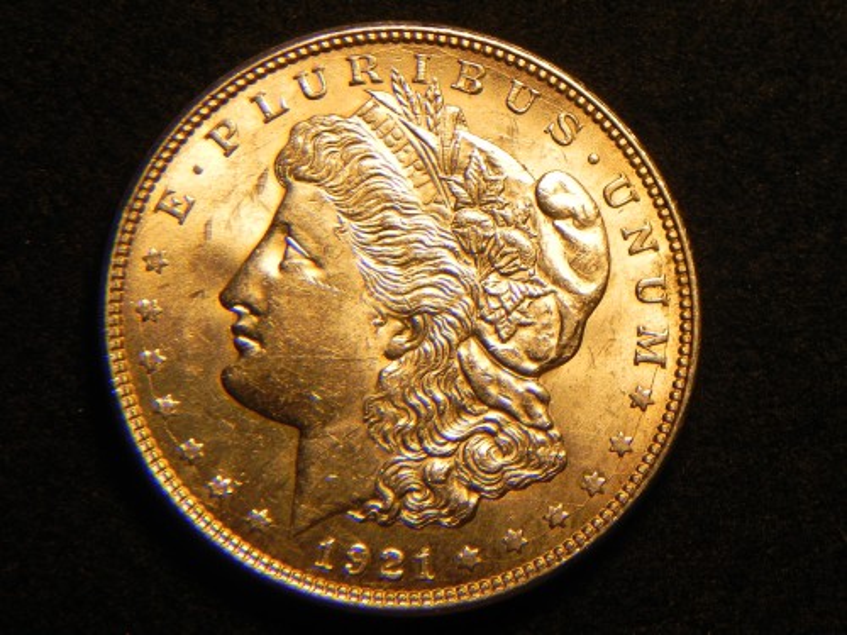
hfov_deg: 13.7
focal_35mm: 144
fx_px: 3523
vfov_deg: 10.3
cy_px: 318
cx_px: 424
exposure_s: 1/245
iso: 160
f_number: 4.5
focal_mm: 25.7
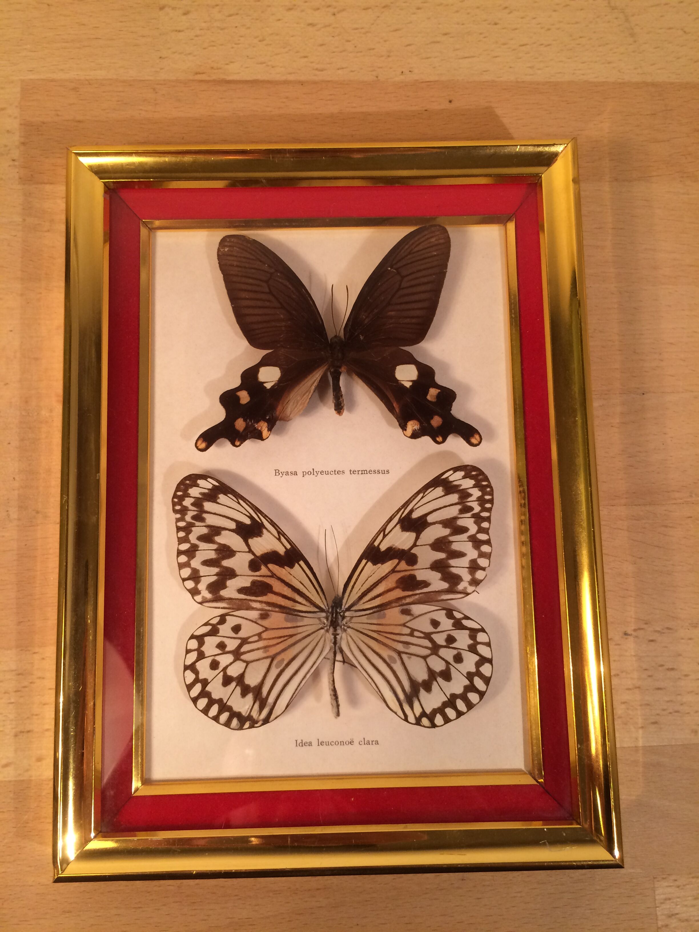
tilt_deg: -81.9
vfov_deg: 61.7
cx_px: 350
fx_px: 781
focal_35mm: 29
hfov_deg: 48.2
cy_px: 466
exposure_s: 1/33
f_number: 2.2
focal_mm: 4.15
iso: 64
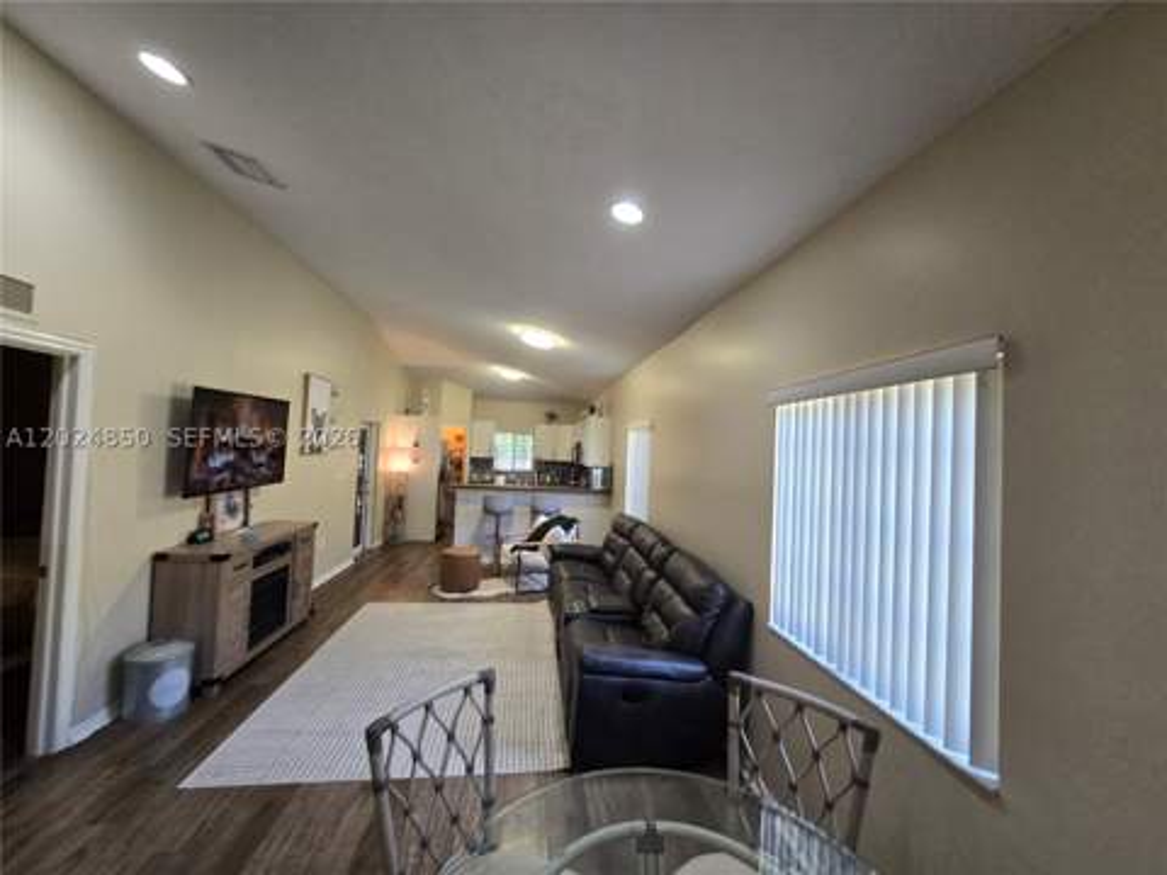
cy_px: 438
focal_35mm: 13
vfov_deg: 89.9
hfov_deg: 106.2
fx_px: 438
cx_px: 584
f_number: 2.2
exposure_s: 1/60
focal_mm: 2.2
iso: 200
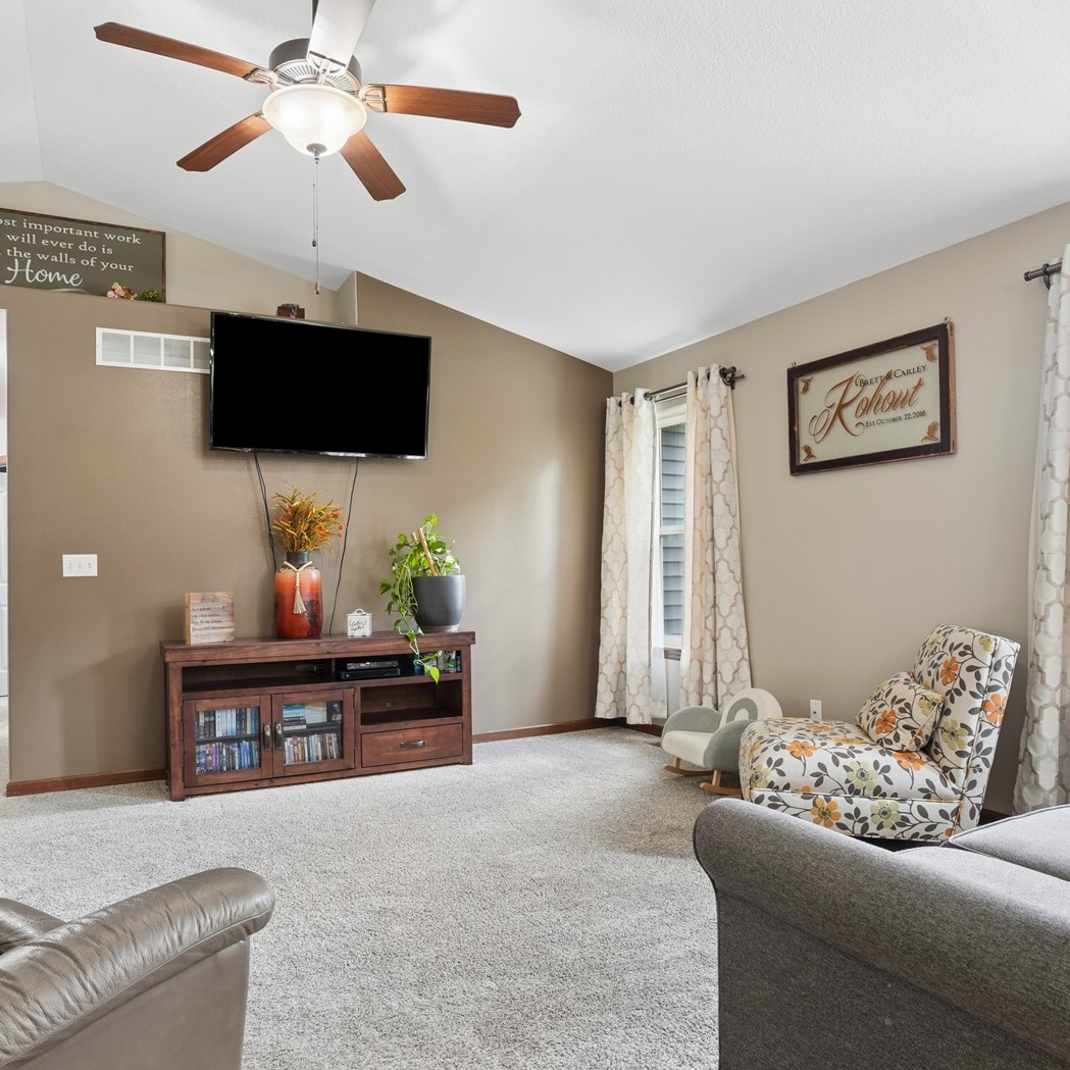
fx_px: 769
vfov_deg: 69.6
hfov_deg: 69.5
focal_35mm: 22
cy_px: 554
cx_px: 499
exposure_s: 1/8
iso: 500
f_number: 9
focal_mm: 16
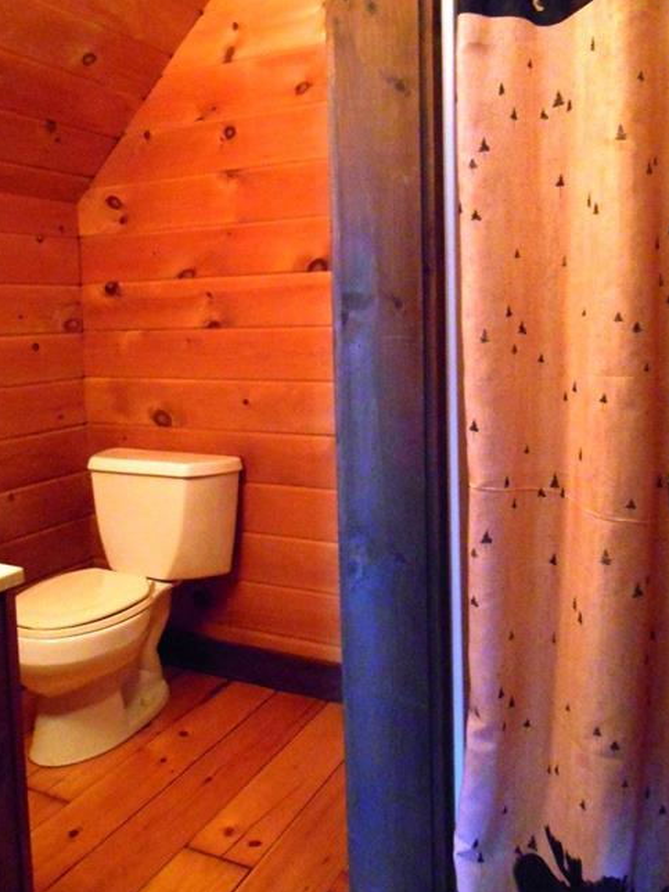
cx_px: 283
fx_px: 799
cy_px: 388
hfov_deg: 45.3
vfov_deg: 58.2
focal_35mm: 31
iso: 800
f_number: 3.4
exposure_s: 1/13
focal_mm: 4.7
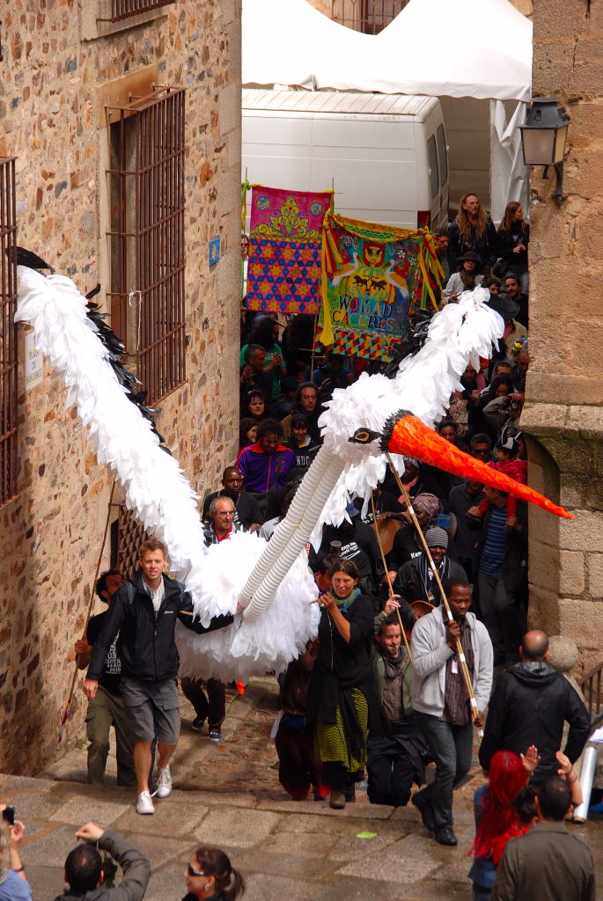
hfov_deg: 19.8
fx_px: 1729
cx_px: 302
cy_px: 450
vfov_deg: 29.2
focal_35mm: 69
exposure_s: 1/160
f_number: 7.1
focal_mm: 46
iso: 100
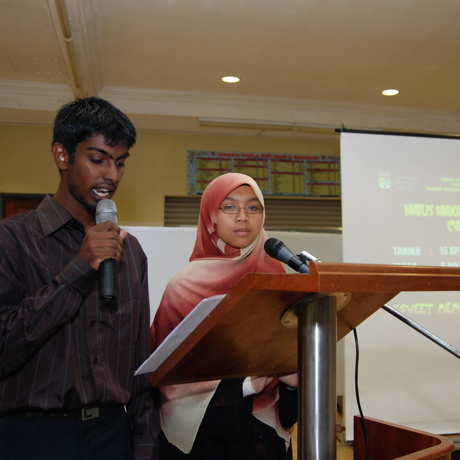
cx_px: 254
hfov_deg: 42.8
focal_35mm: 39
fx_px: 586
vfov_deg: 42.8
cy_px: 234
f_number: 2.8
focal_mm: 20
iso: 500
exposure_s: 1/60
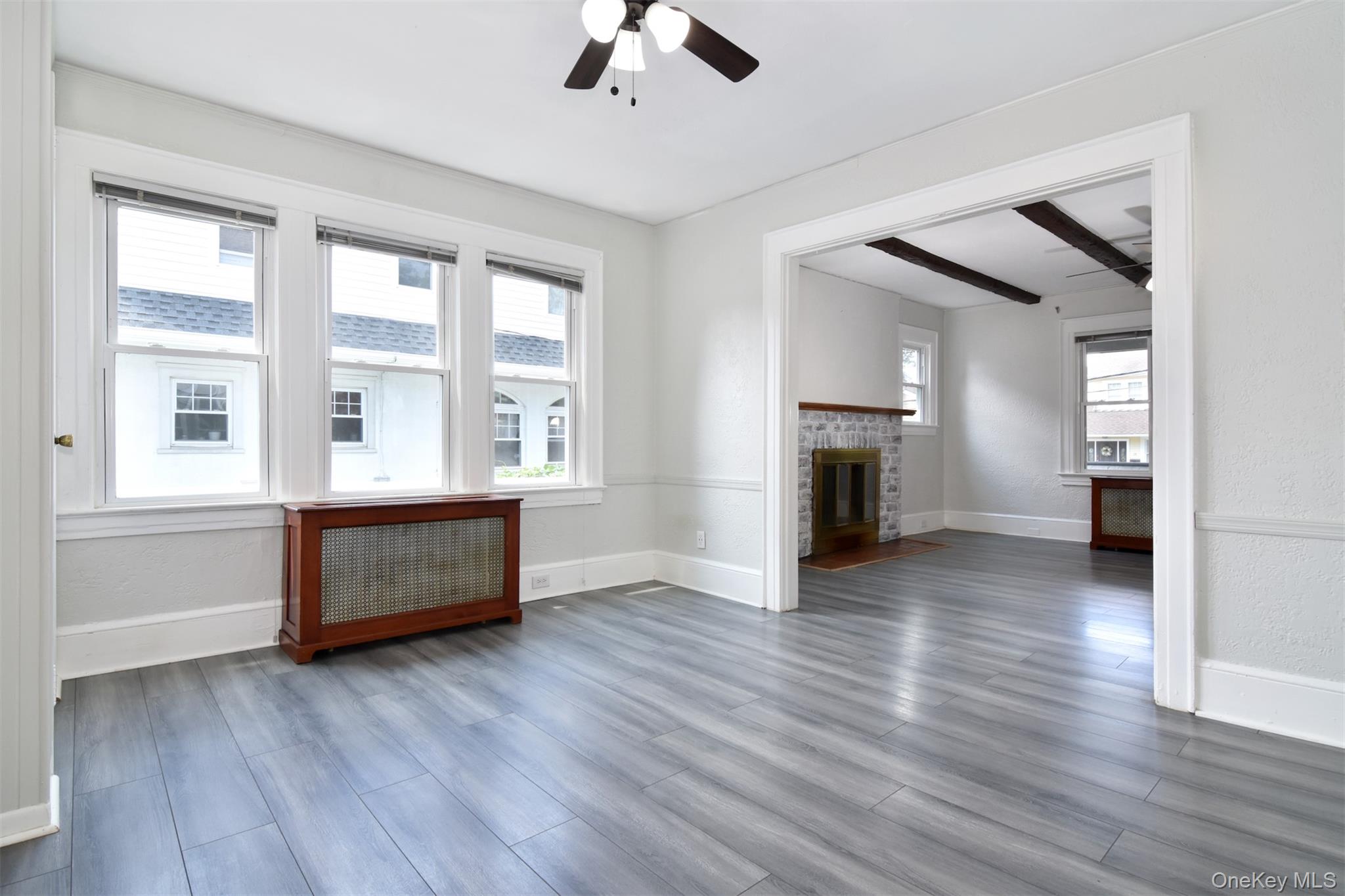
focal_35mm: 16
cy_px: 448
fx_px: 616
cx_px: 672
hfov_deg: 95.0
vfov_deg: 72.0
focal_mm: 11
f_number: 11
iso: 640
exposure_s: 1/60
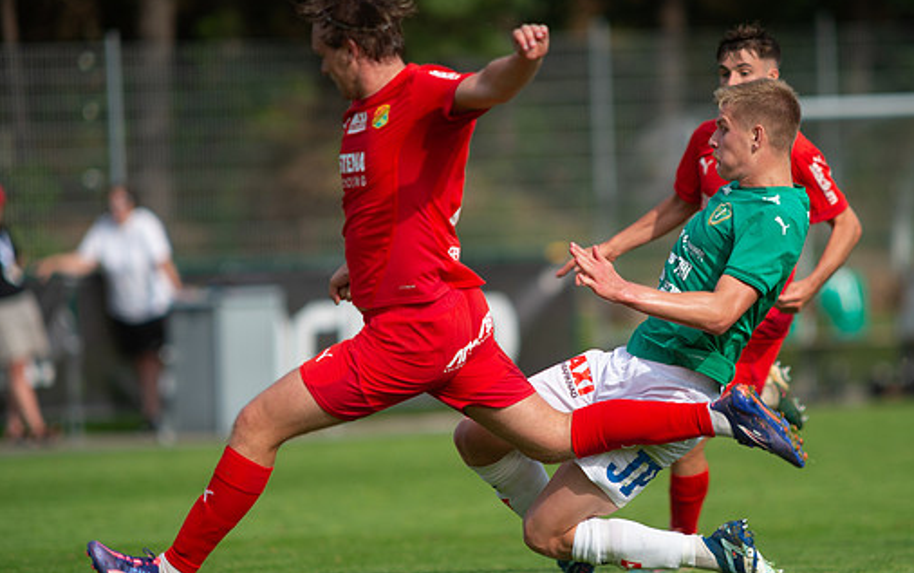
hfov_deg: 4.3
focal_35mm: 490
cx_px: 495
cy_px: 295
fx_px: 12214
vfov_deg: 2.7
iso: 180
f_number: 4
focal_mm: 420
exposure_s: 1/1250
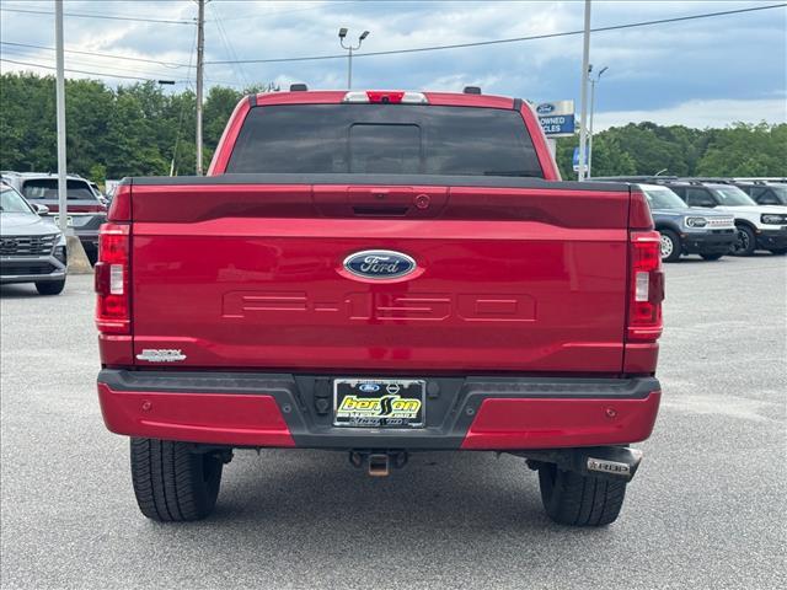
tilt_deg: -2.3
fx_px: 1091
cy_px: 295
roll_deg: +1.2
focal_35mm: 48
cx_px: 394
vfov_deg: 30.3
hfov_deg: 39.7
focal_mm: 6.76
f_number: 1.78
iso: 64
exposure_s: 1/1263
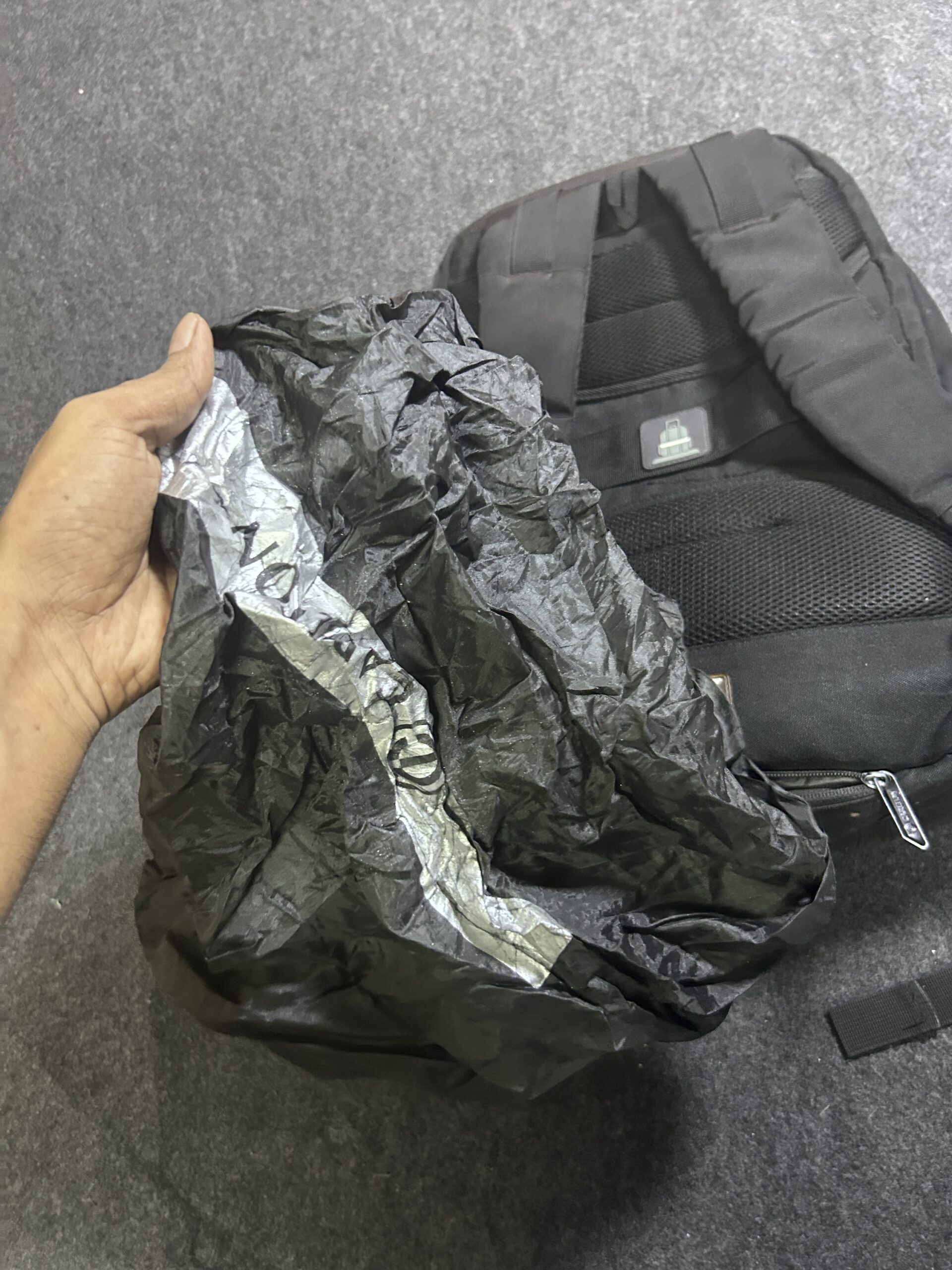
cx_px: 476
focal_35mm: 26
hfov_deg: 53.1
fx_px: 953
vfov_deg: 67.3
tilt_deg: -51.3
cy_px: 635
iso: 500
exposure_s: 1/33
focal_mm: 5.7
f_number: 1.5
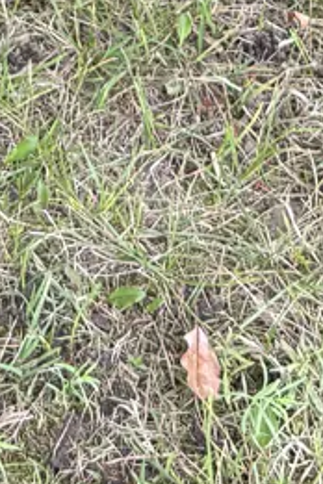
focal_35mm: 153
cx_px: 19
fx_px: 2059
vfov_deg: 12.1
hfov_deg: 8.9
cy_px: -443
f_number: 1.78
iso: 50
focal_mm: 6.76
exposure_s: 1/124
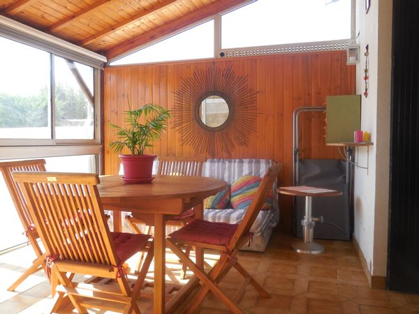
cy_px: 157
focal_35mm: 30
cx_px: 210
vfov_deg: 46.8
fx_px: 363
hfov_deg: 60.0
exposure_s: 1/160
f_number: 3.2
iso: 125
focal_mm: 5.3
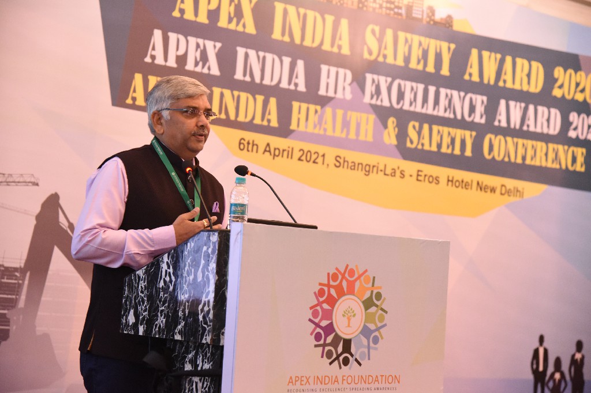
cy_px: 196
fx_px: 1231
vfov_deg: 18.2
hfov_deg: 27.0
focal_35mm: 75
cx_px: 296
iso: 6400
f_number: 4.5
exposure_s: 1/100
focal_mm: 75
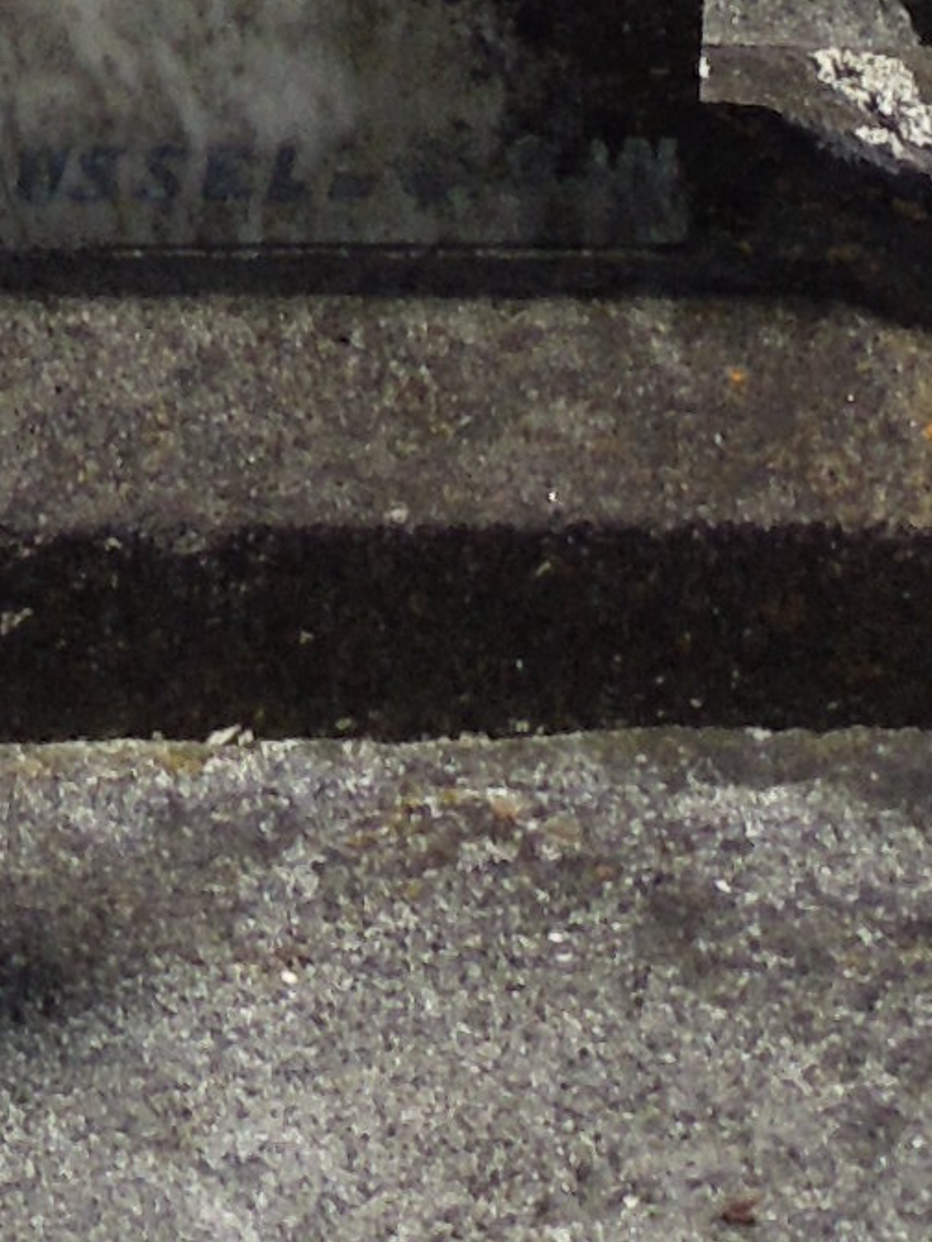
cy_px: -2689
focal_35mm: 295
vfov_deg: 6.1
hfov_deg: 5.0
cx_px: -799
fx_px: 10590
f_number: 7.8
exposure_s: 1/320
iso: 100
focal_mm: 7.8
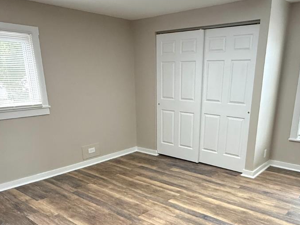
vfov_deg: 44.2
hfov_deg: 58.1
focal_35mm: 31
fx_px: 269
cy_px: 165
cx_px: 173
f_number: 2.2
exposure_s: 1/120
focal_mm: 2.22
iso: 320
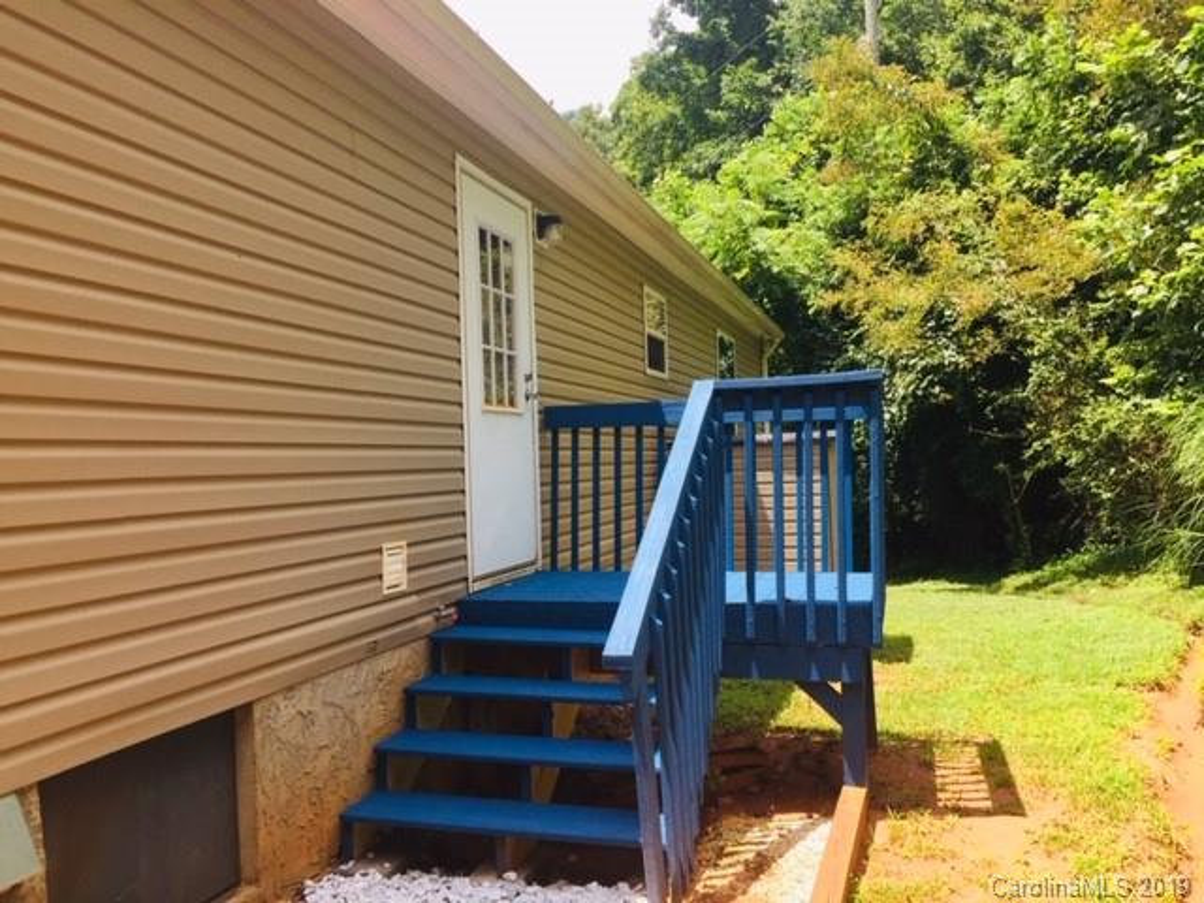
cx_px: 602
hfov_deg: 61.7
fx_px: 1009
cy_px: 452
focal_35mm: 29
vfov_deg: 48.2
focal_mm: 4.15
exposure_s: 1/842
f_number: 2.2
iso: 32
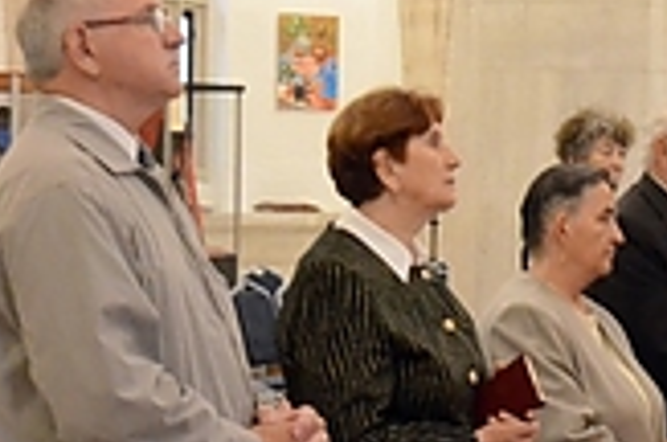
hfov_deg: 15.3
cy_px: 174
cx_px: 401
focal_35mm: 134
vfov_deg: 10.2
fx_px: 2478
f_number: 3.5
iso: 4000
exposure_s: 1/125
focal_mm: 22
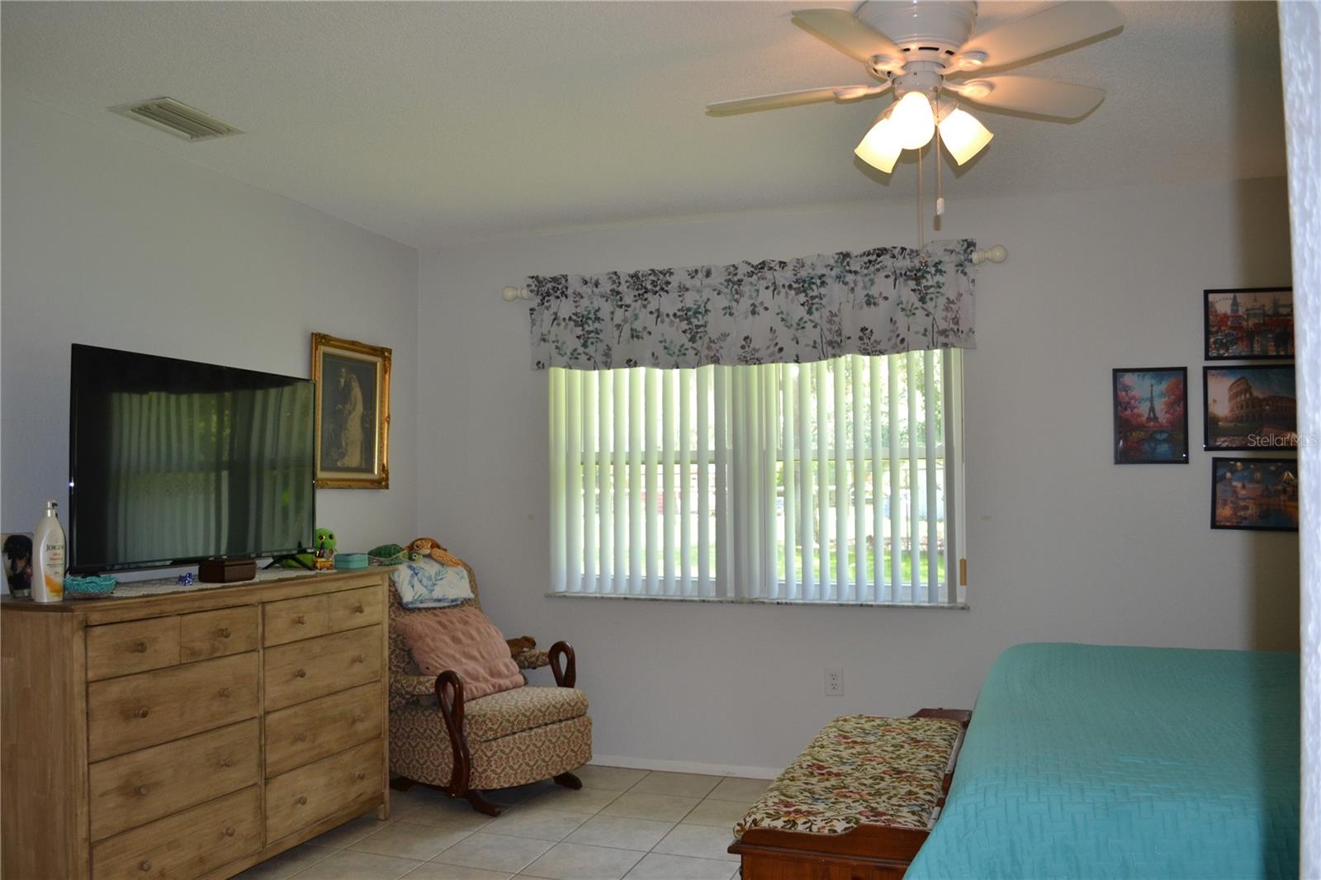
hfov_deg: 67.4
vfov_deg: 47.9
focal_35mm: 27
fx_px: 990
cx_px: 660
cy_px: 440
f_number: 4
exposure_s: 1/100
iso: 400
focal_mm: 18
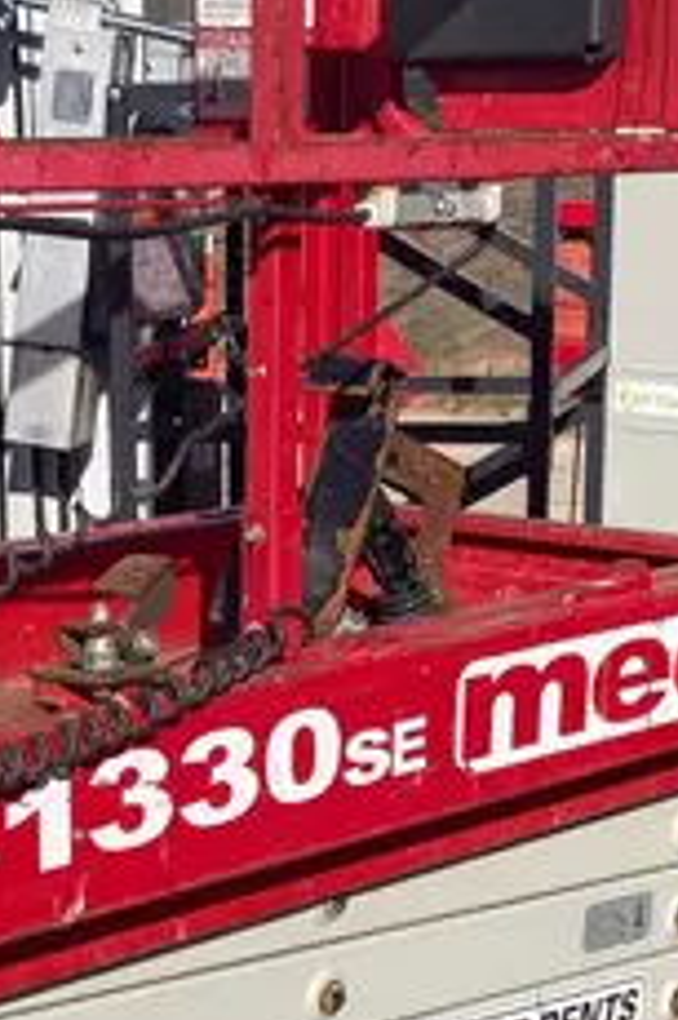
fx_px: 2631
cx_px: 102
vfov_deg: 21.4
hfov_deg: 14.6
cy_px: 938
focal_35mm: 93
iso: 20
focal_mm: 3.99
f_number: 1.8
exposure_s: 1/2433
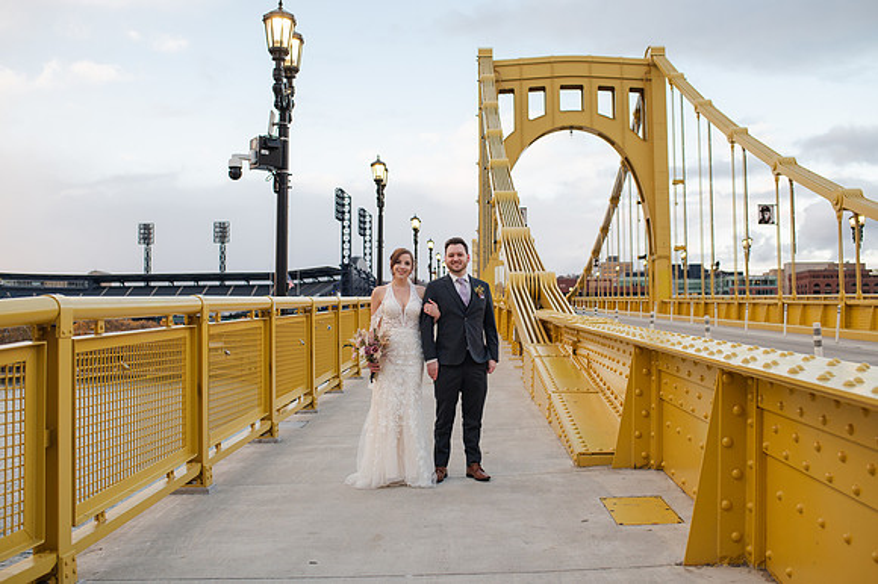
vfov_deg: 36.8
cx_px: 439
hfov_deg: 53.2
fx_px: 877
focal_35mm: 36
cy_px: 296
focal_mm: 35
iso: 400
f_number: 3.5
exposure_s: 1/400
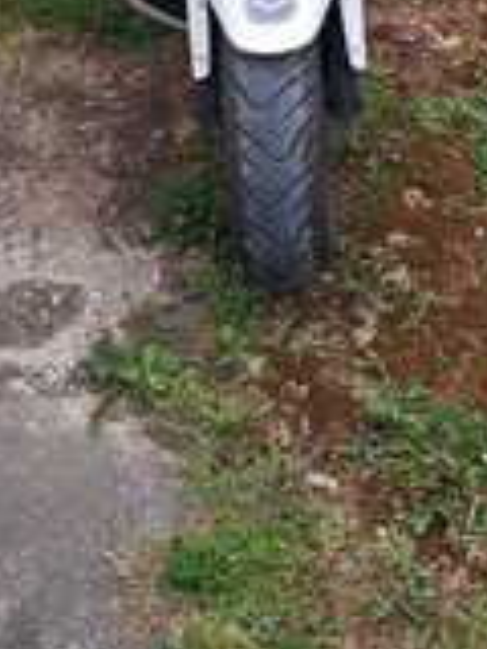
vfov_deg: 23.0
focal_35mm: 78
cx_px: 262
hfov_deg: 18.9
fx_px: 1463
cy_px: -122
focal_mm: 4.65
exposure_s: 1/168
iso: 32
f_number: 1.8
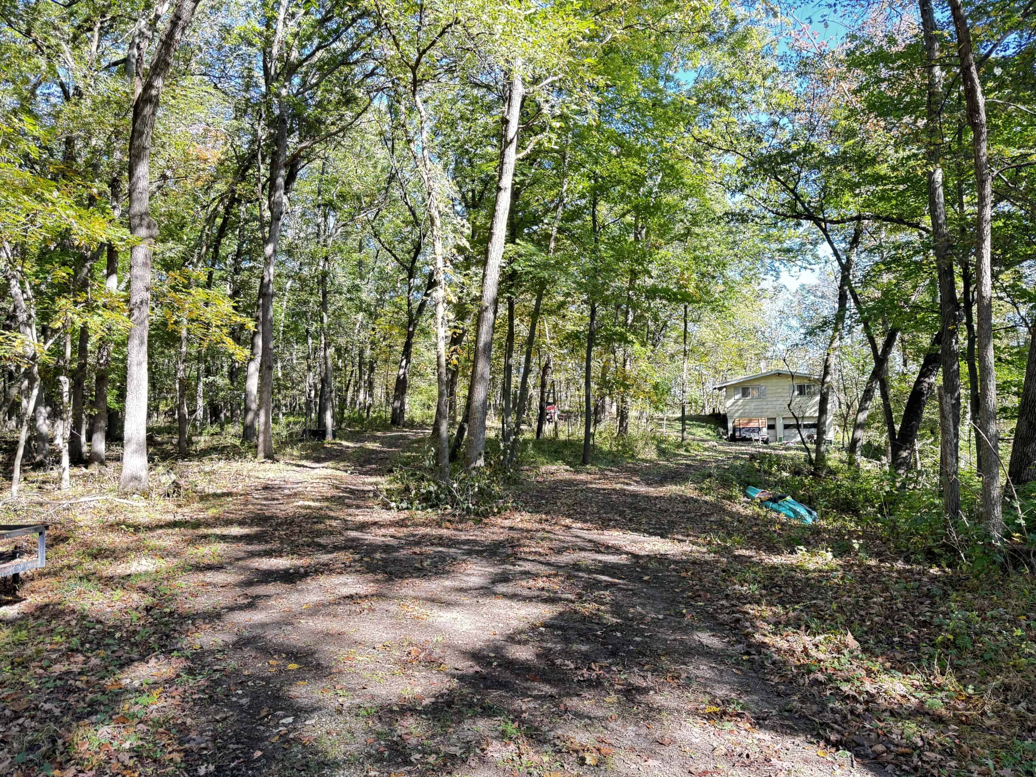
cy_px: 388
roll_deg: +2.5
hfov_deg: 71.6
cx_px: 518
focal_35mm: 24
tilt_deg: +0.7
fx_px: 718
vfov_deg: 56.8
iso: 125
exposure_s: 1/121
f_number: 1.78
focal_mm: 6.76
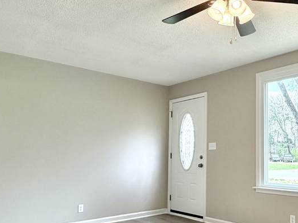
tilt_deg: +2.2
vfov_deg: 41.4
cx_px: 219
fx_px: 293
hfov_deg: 51.9
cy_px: 143
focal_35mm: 34
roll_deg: +0.0
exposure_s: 1/120
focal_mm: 2.22
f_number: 2.2
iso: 125
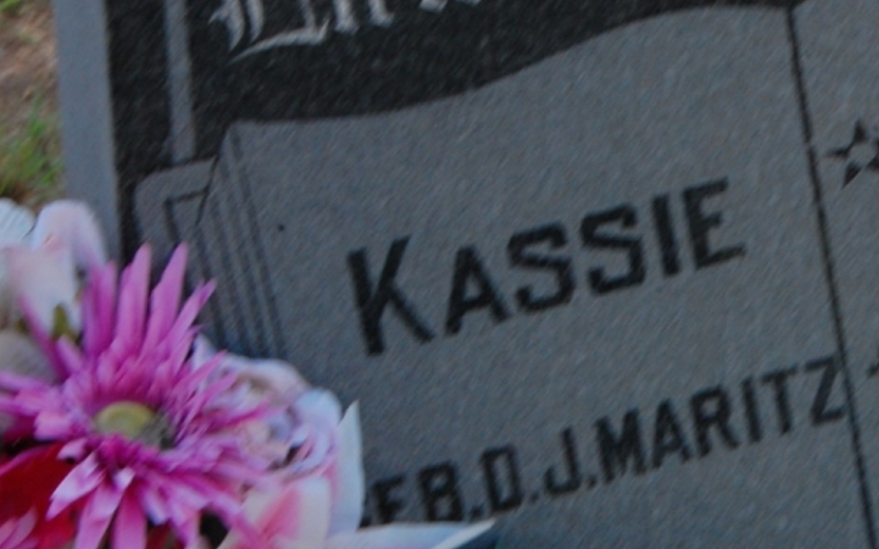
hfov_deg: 10.2
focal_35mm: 203
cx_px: 884
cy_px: 32
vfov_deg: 6.4
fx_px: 4863
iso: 640
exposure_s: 1/30
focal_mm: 65
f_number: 22
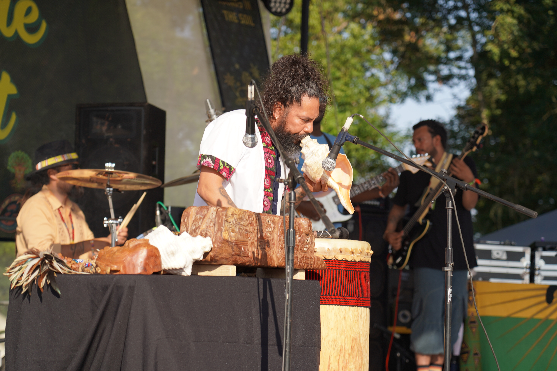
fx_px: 1624
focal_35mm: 105
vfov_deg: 13.0
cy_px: 186
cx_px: 278
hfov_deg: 19.5
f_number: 4.5
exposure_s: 1/400
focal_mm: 105
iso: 100
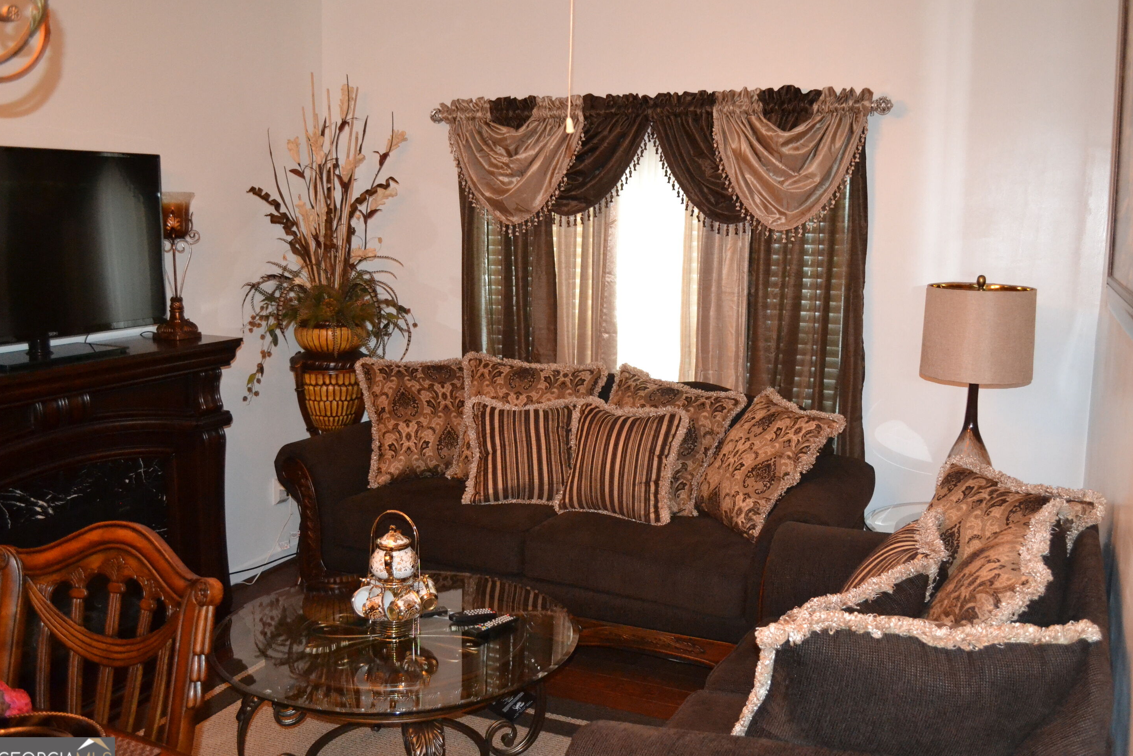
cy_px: 376
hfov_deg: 54.4
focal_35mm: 35
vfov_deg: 37.9
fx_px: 1102
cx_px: 596
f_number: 3.8
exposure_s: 1/60
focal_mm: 22
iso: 3200
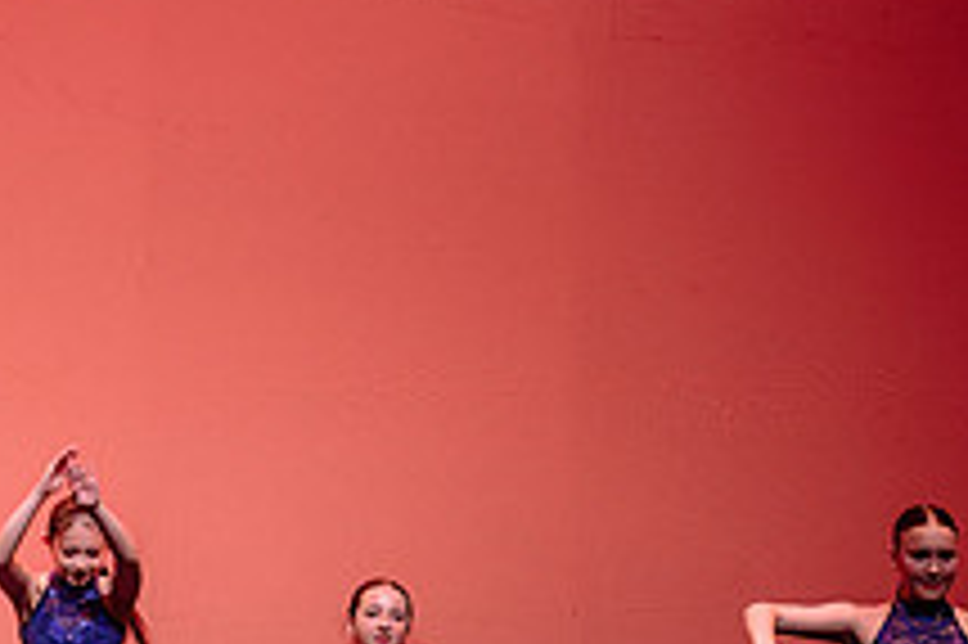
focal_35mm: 248
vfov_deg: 5.5
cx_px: -158
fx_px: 6663
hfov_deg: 8.2
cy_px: 768
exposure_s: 1/400
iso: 1250
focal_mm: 92
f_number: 2.8
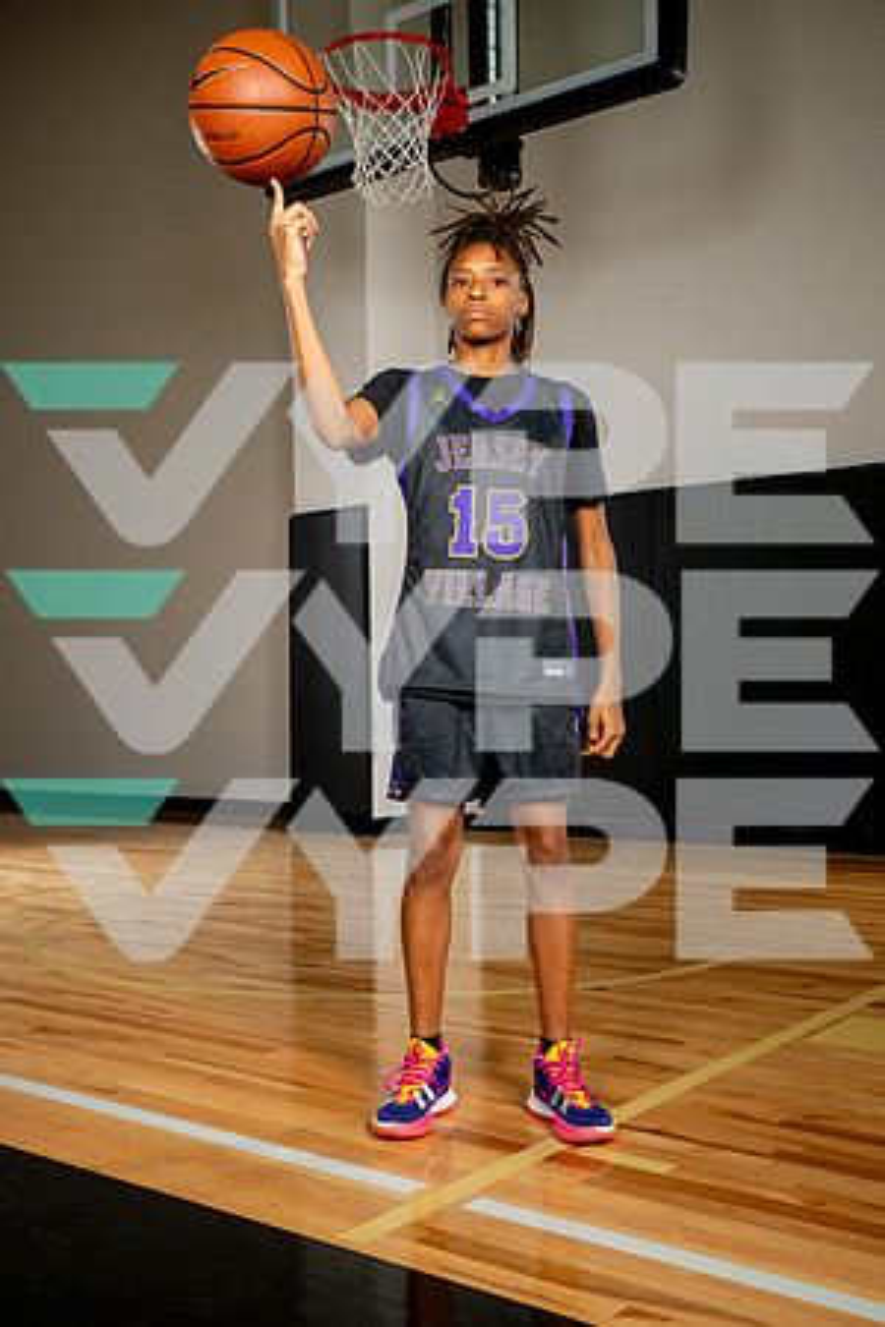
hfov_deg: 35.1
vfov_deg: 50.7
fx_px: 1401
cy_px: 664
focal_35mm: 38
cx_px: 442
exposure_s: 1/500
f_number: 8
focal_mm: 38
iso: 250
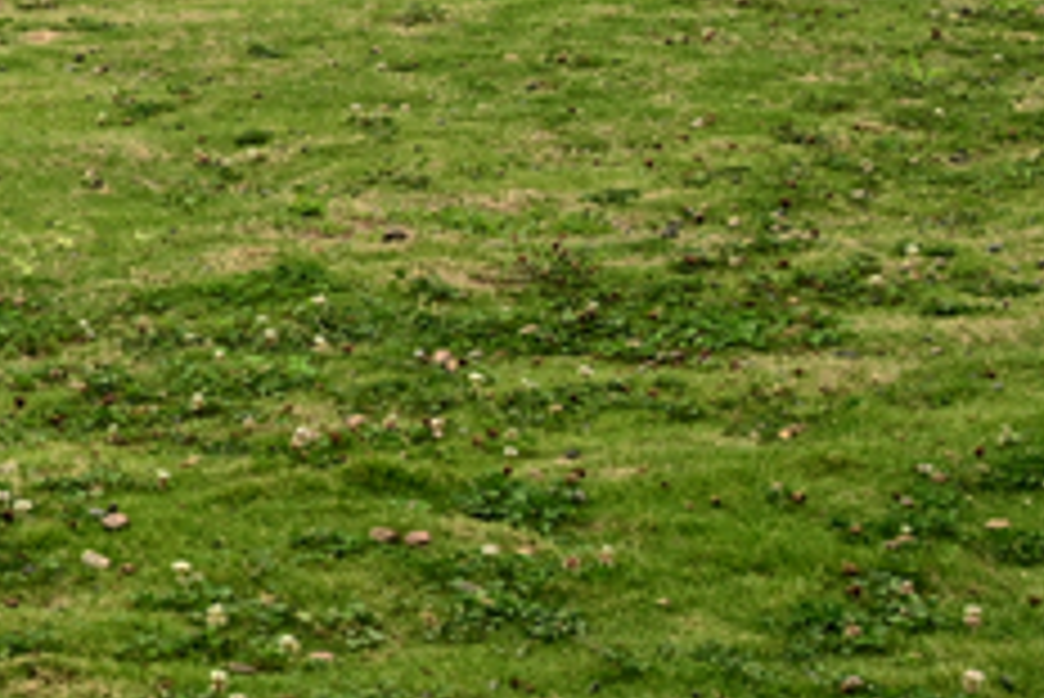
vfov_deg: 7.7
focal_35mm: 176
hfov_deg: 10.8
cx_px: -922
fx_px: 5107
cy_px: -248
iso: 125
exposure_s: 1/320
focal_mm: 34
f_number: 8
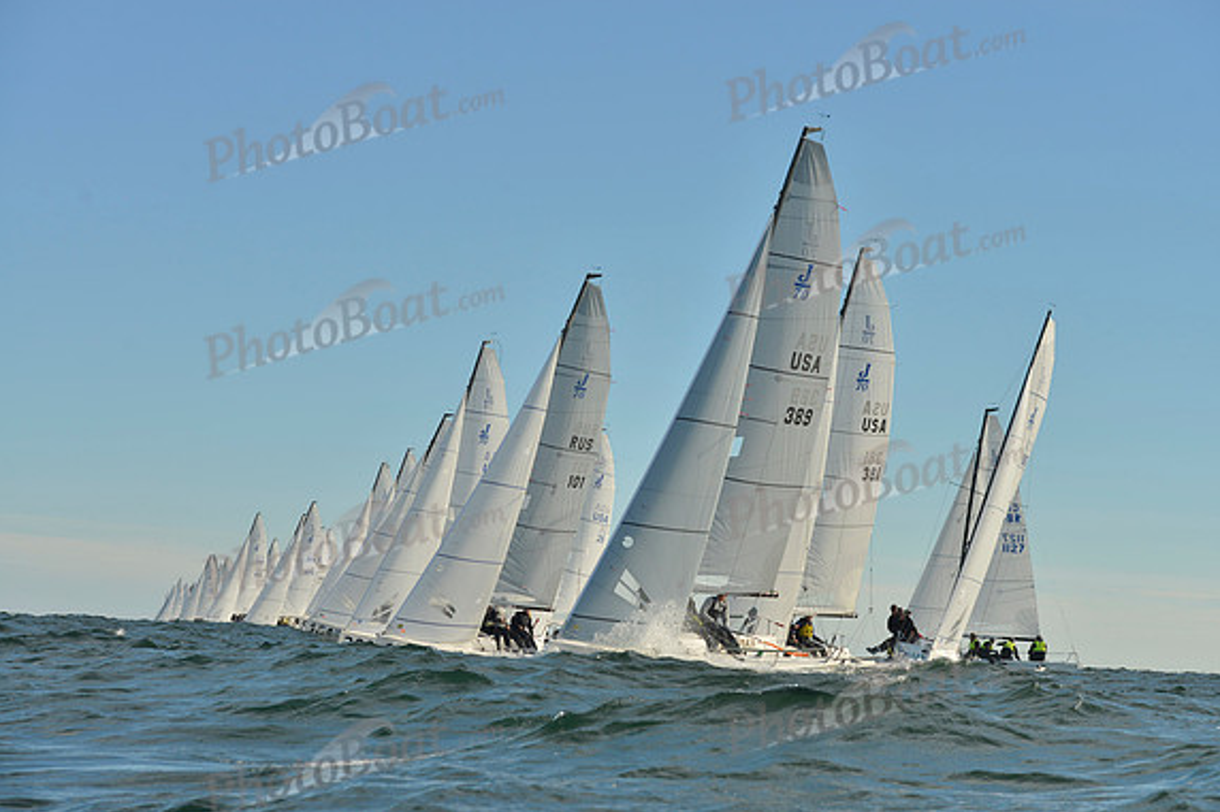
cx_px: 616
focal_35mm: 71
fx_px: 2405
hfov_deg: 28.5
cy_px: 404
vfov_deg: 19.2
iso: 280
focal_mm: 70
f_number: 8
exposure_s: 1/1250
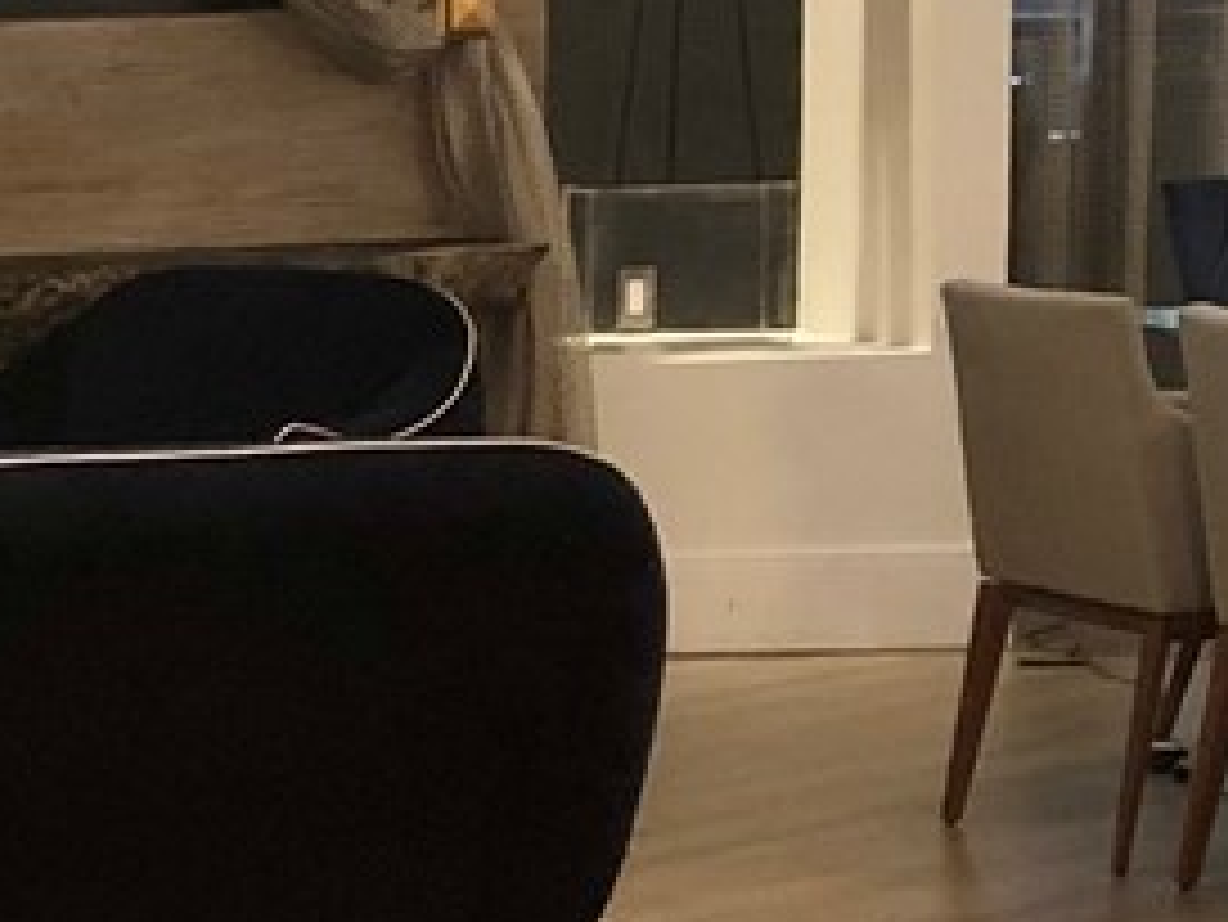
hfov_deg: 11.2
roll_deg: +1.1
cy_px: 697
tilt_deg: -8.0
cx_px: -1012
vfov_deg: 9.0
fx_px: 5820
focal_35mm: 164
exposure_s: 1/15
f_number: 1.8
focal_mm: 4
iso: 50
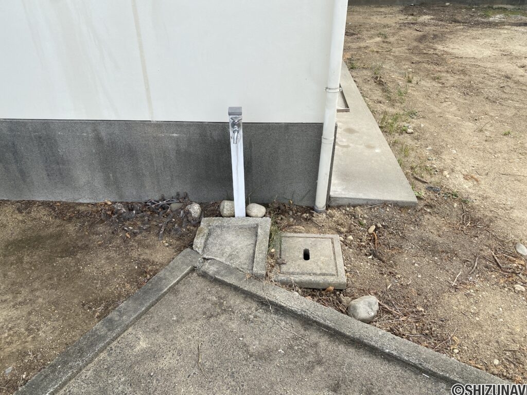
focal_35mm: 26
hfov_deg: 67.3
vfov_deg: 53.1
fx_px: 396
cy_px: 198
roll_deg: +0.8
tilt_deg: -34.8
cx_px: 264
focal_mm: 4.25
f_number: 1.8
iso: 32
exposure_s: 1/1034
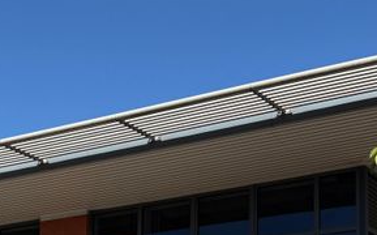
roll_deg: -1.0
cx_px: 68
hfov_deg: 19.4
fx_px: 1088
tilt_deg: +7.8
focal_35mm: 106
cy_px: 347
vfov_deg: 11.8
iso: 50
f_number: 1.6
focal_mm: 5.96
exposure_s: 1/4329
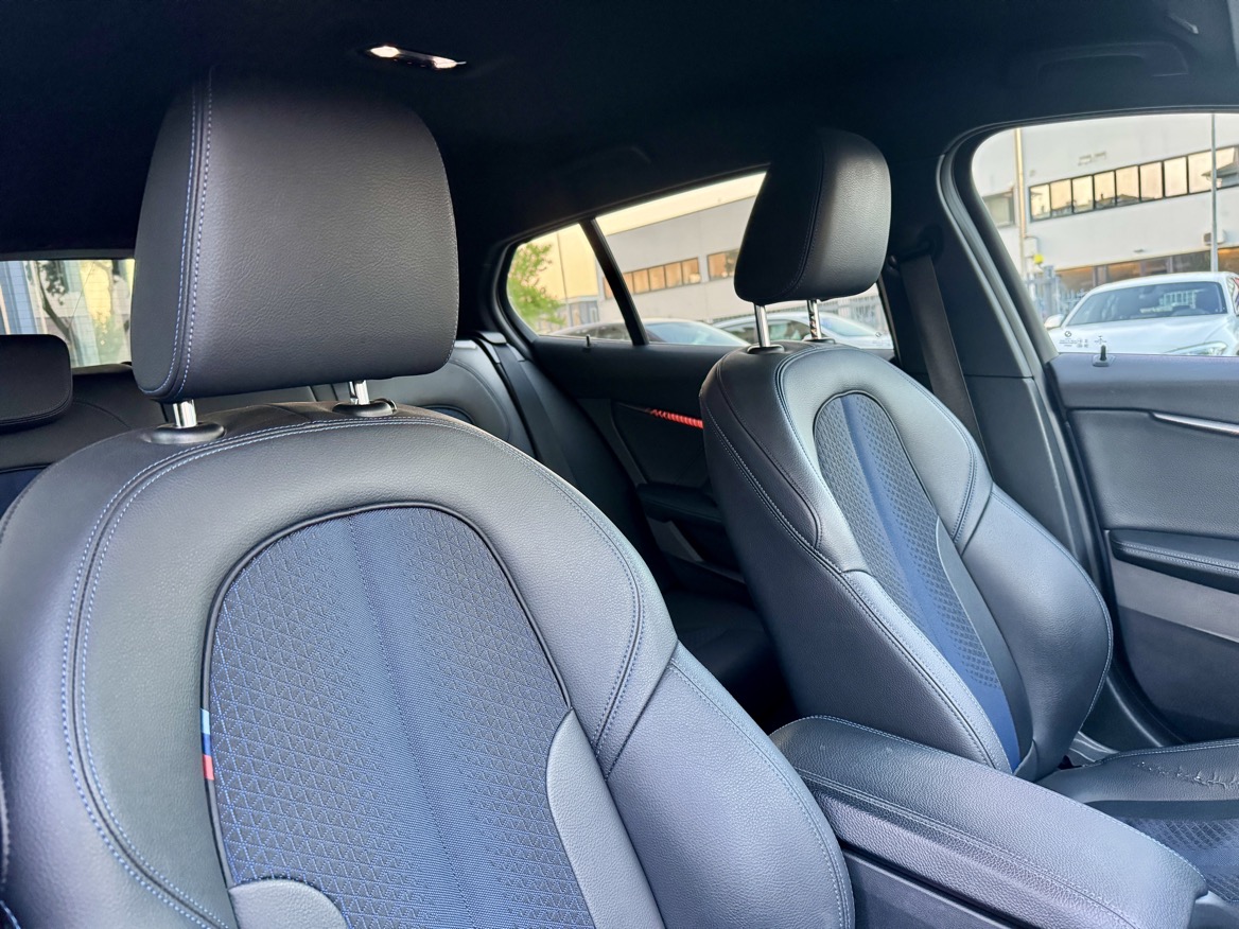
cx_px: 620
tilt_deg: -8.3
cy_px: 464
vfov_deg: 56.8
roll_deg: +6.7
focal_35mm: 24
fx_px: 859
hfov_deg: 71.6
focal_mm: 6.76
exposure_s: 1/56
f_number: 1.78
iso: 800
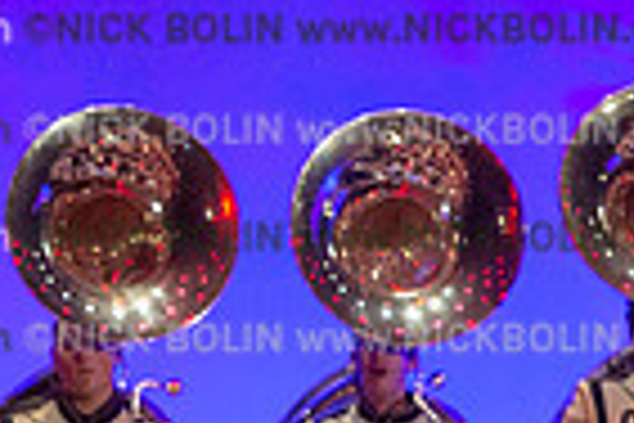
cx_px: -337
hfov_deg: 2.4
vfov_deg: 1.6
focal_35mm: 866
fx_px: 15250
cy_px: 756
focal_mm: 210
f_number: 5.6
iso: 8000
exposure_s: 1/320
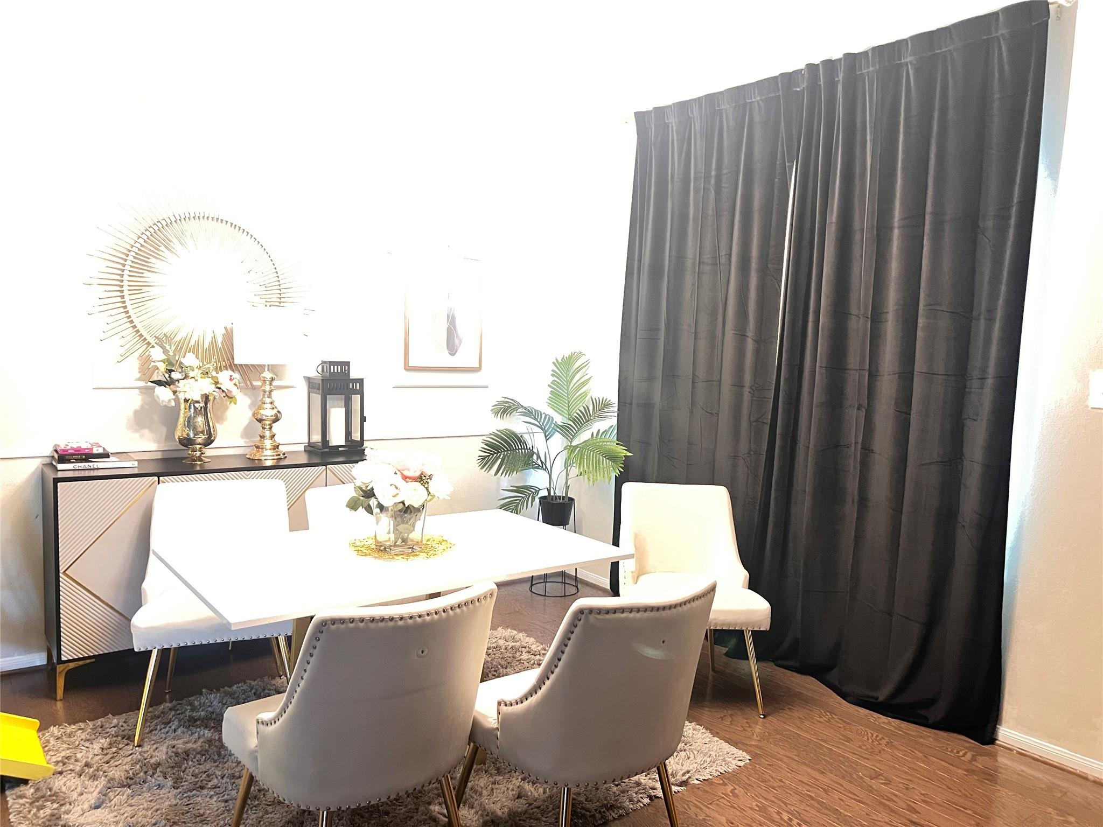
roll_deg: -1.6
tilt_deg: -5.9
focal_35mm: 26
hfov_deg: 67.3
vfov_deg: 53.1
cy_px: 414
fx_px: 828
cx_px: 552
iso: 1000
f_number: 1.5
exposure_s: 1/24
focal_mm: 5.7
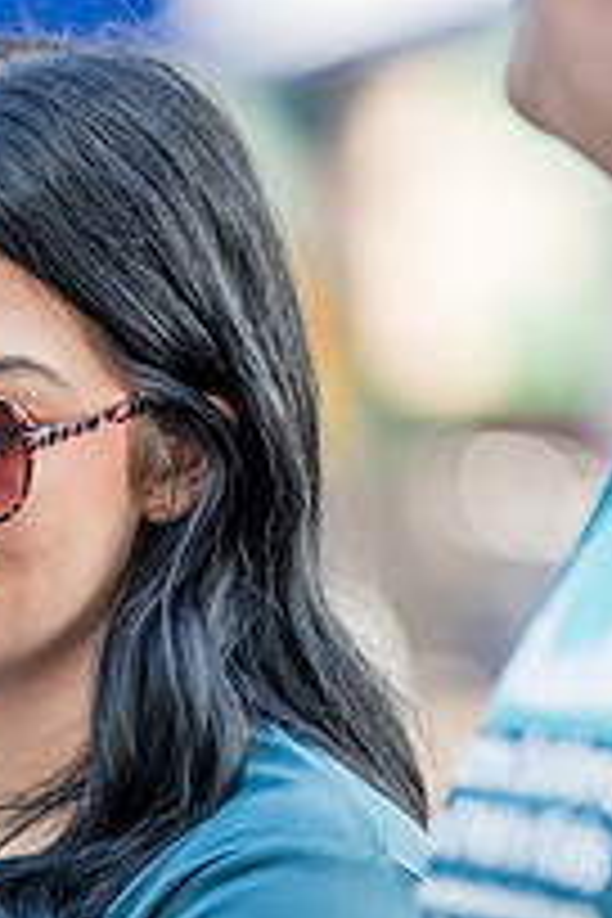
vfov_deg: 5.0
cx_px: 32
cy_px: 896
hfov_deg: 3.4
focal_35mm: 408
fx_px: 10403
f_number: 2.8
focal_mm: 185
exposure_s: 1/320
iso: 500
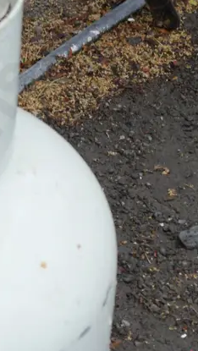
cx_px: -110
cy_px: 250
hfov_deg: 9.1
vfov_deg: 16.6
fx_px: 1202
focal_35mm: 129
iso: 200
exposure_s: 1/125
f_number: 6.3
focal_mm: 24
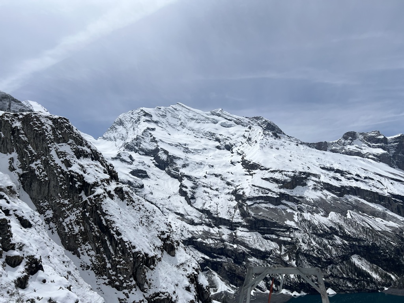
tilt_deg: +10.6
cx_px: 202
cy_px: 152
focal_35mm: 26
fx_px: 303
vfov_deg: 53.1
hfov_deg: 67.3
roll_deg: +3.6
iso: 40
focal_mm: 5.7
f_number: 1.5
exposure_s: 1/16393
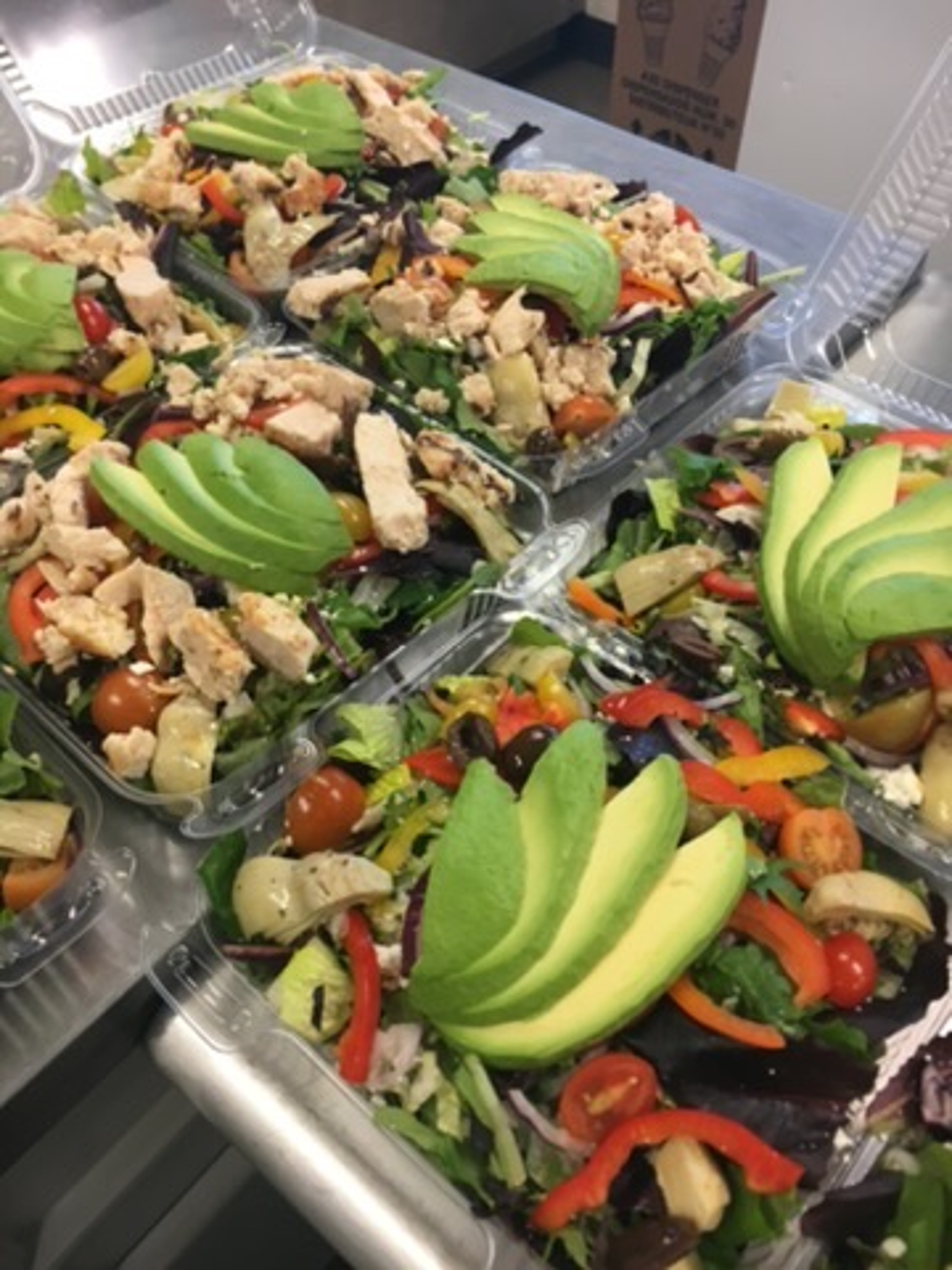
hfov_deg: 48.2
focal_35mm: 29
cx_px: 476
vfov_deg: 61.7
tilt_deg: -50.7
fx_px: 1063
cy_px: 635
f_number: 2.2
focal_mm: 4.15
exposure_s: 1/30
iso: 50
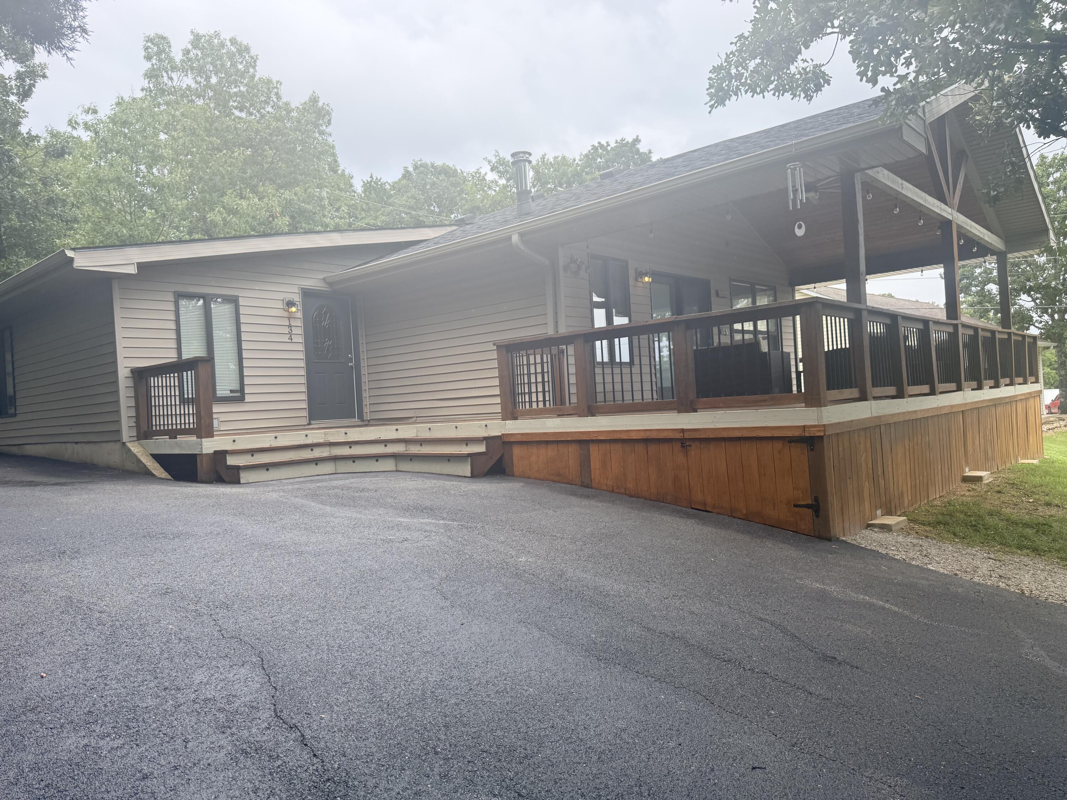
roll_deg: +3.6
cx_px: 534
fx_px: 740
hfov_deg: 71.6
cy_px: 400
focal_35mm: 24
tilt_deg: +1.4
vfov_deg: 56.8
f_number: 1.78
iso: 100
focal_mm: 6.76
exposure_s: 1/1106
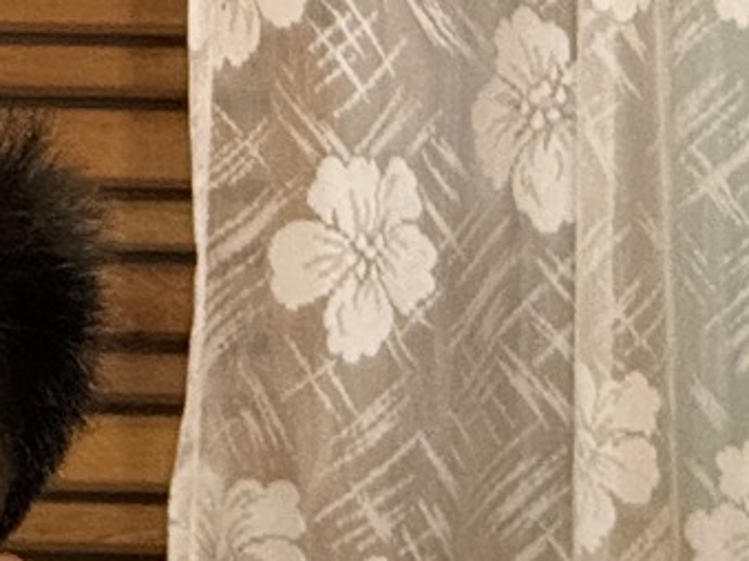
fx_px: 9431
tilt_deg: -8.1
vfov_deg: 3.4
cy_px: 1252
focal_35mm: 436
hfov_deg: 4.5
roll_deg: +0.1
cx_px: 1129
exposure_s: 1/60
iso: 500
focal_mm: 9
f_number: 2.8
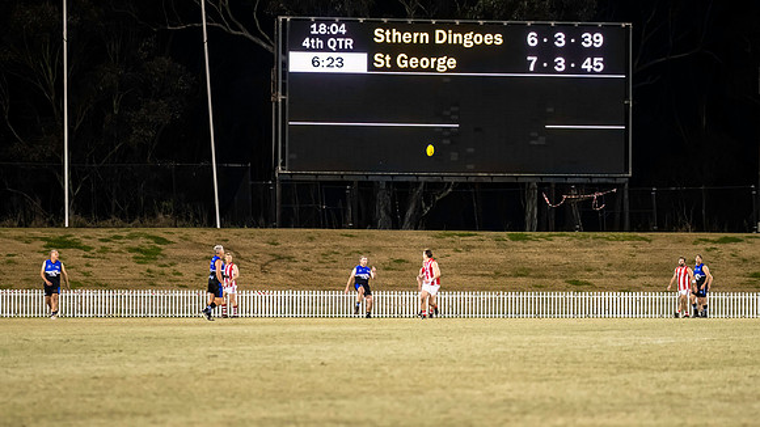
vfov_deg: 5.9
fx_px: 4168
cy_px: 231
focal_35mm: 207
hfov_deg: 10.4
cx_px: 413
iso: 3600
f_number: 2.8
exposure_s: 1/1250
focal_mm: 170
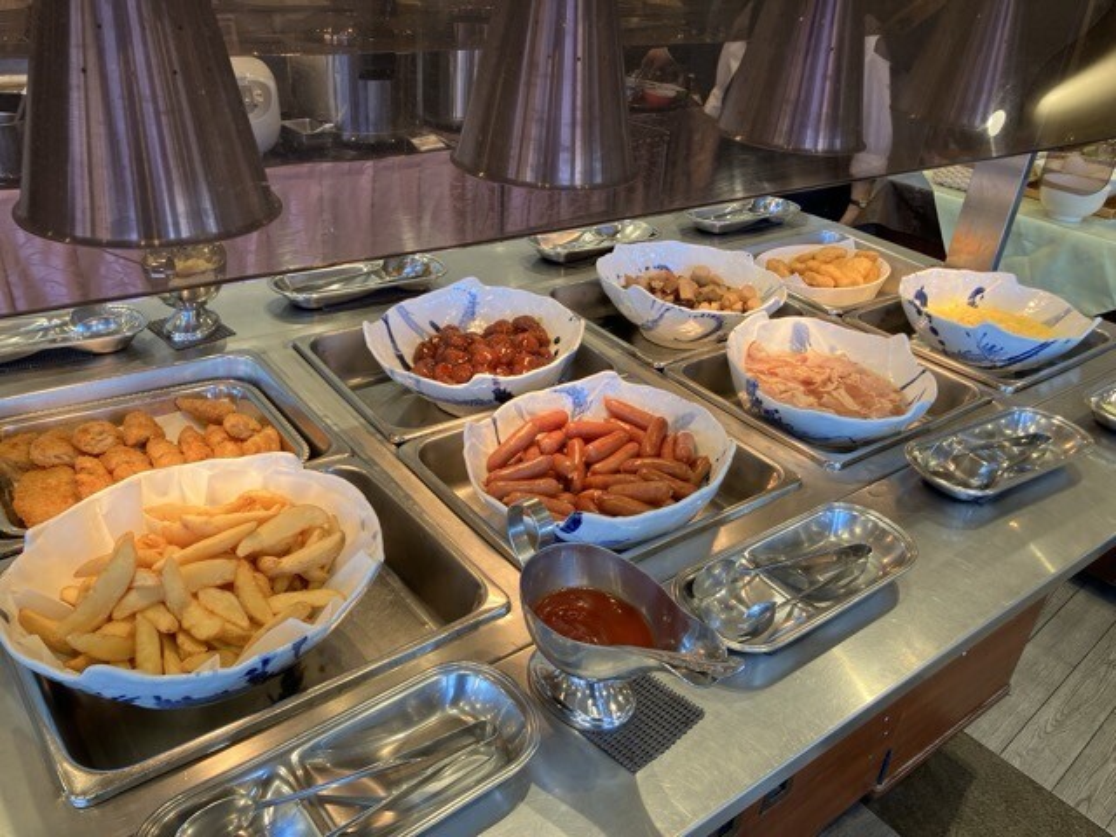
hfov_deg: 63.4
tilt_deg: -29.4
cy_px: 418
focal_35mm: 28
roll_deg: -5.0
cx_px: 558
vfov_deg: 49.7
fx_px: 903
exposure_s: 1/60
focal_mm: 3.99
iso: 40
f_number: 1.8
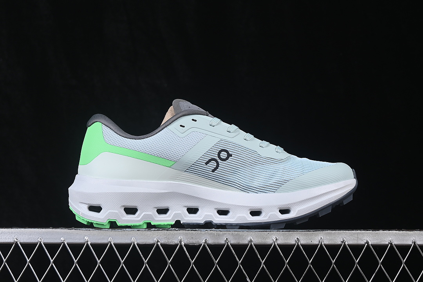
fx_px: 881
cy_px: 141
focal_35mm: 75
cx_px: 212
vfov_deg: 18.2
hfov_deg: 27.0
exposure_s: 1/80
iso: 160
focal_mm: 50
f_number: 8
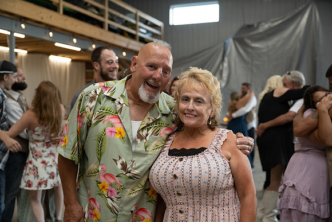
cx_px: 166
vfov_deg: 35.1
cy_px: 111
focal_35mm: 38
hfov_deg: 50.7
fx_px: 351
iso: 2000
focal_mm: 38
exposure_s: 1/250
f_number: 2.8
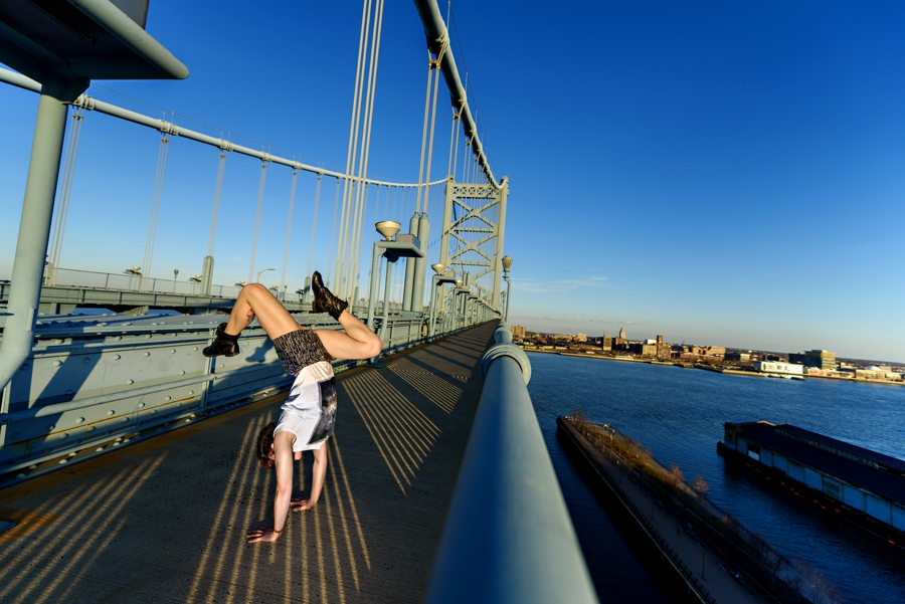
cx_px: 452
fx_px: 352
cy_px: 302
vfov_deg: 81.3
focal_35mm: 14
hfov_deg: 104.2
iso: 100
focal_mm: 14
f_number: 2.8
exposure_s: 1/1600
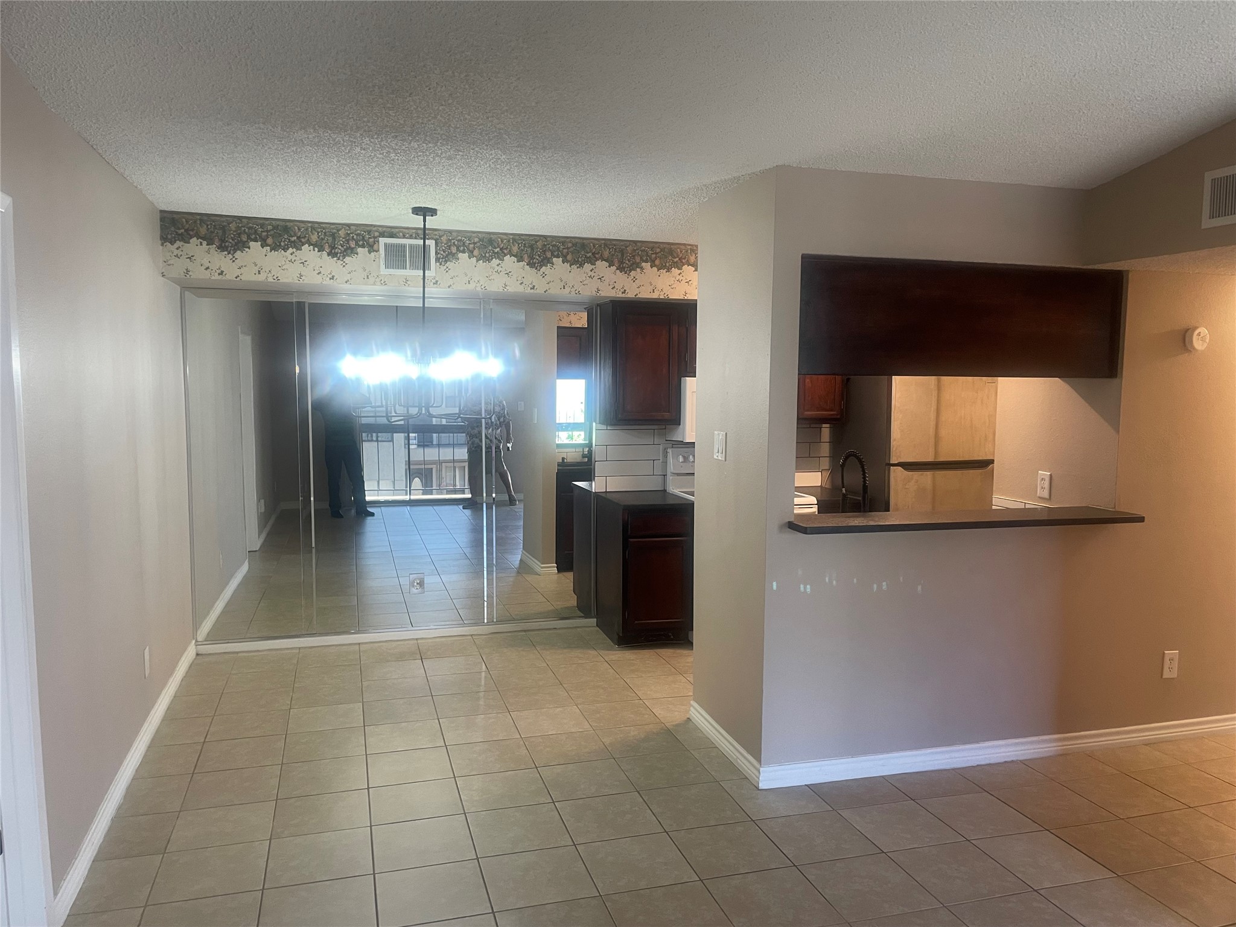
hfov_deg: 67.3
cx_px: 618
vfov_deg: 53.1
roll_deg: +0.2
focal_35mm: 26
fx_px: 928
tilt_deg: -6.4
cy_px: 464
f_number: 1.6
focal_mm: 4.2
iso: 125
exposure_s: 1/60
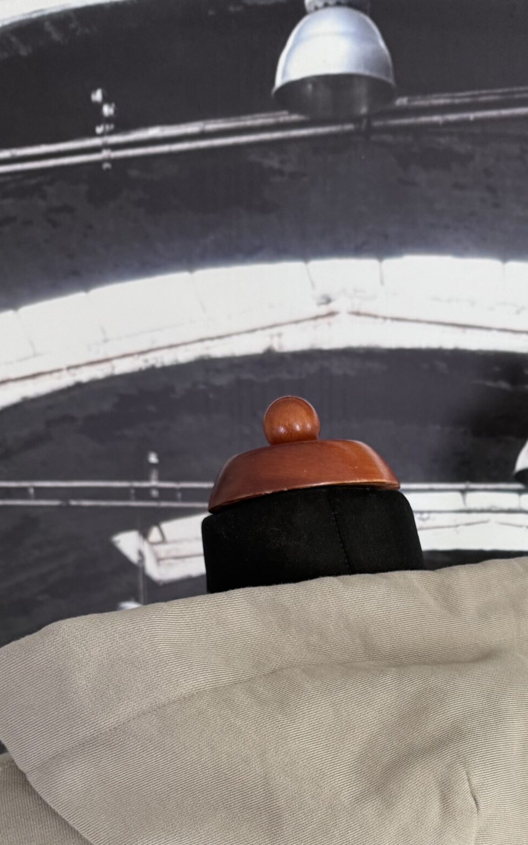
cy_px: 683
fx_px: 967
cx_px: 425
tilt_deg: -20.4
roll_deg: -1.3
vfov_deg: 44.7
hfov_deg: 29.8
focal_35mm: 42
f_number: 1.78
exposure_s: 1/114
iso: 200
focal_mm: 6.76
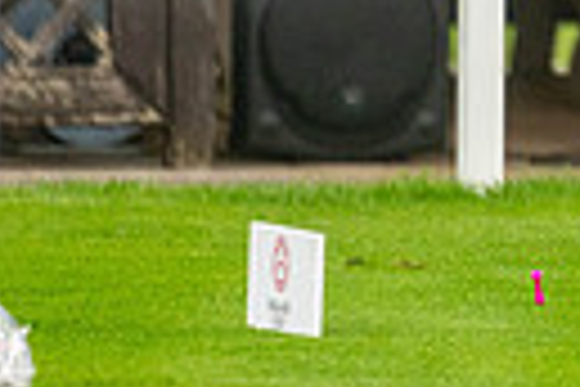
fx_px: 21732
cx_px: 1299
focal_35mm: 1349
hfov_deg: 1.5
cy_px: -430
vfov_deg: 1.0
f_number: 4
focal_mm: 300
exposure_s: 1/1000
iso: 1000
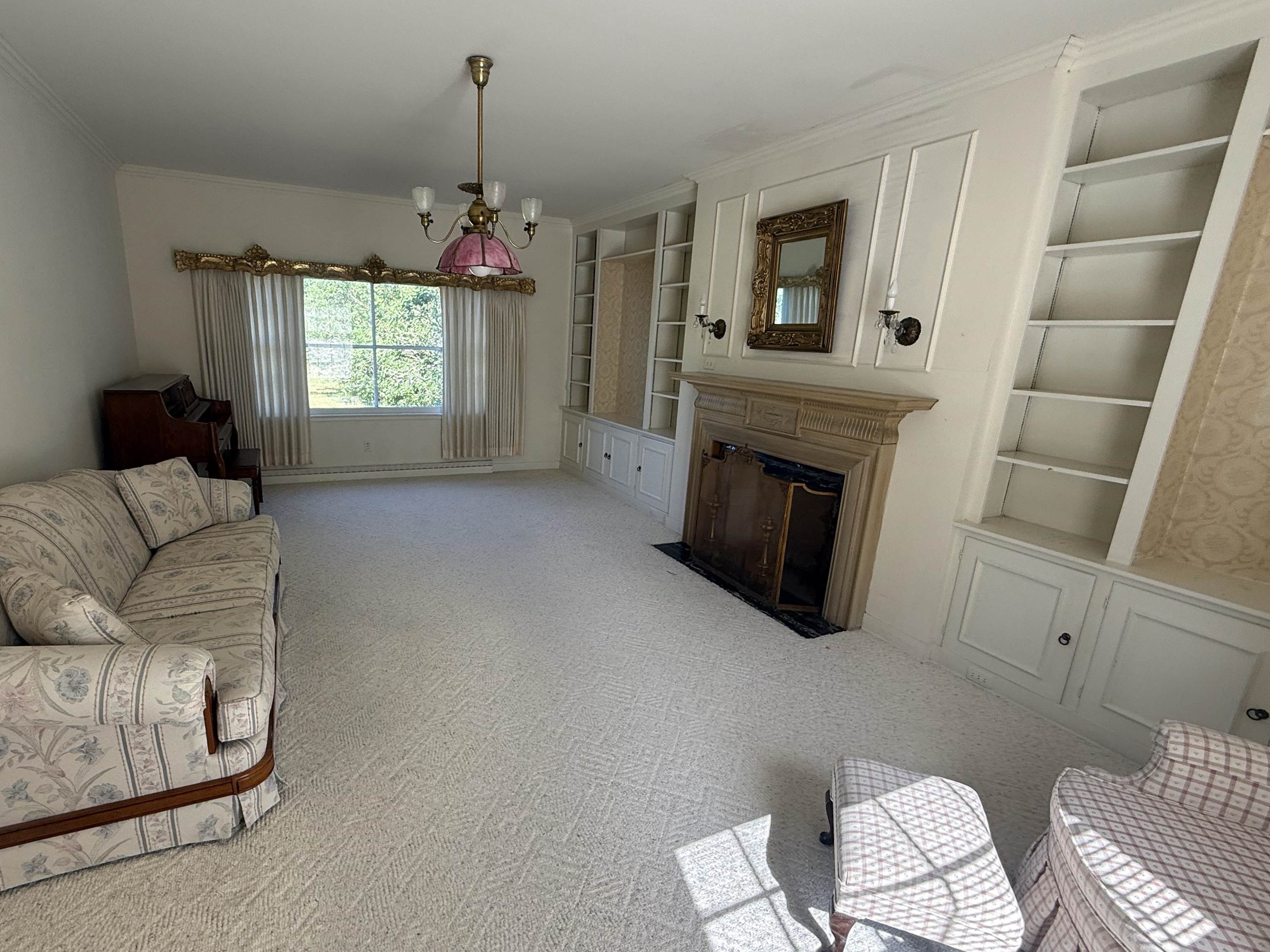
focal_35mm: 17
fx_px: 624
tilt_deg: -11.1
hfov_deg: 90.7
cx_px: 564
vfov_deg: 74.6
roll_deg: -0.4
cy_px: 506
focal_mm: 2.22
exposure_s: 1/145
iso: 64
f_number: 2.2
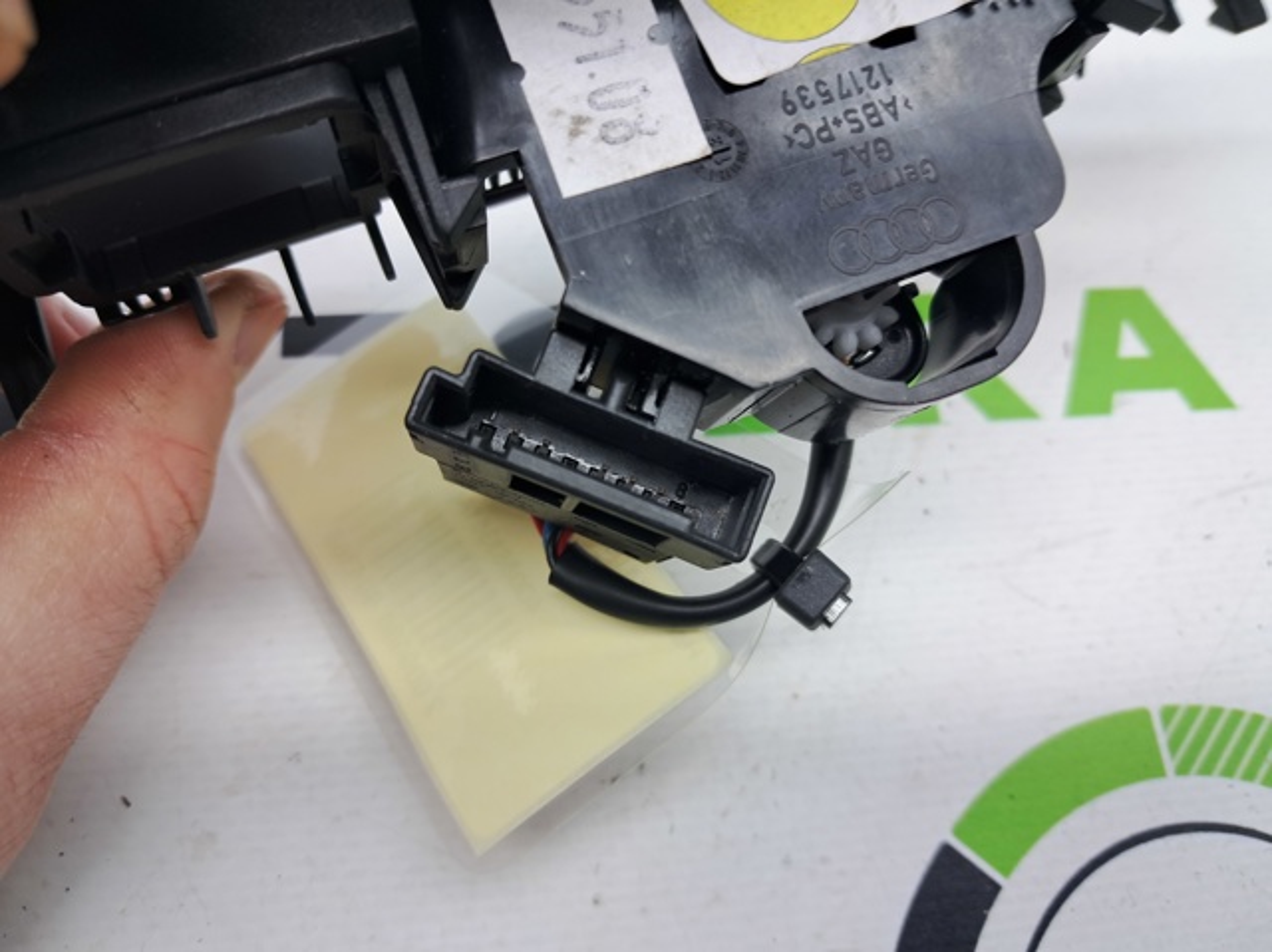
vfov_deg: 51.3
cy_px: 476
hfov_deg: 65.4
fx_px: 991
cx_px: 636
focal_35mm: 27
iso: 50
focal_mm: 4
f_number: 1.8
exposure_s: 1/50
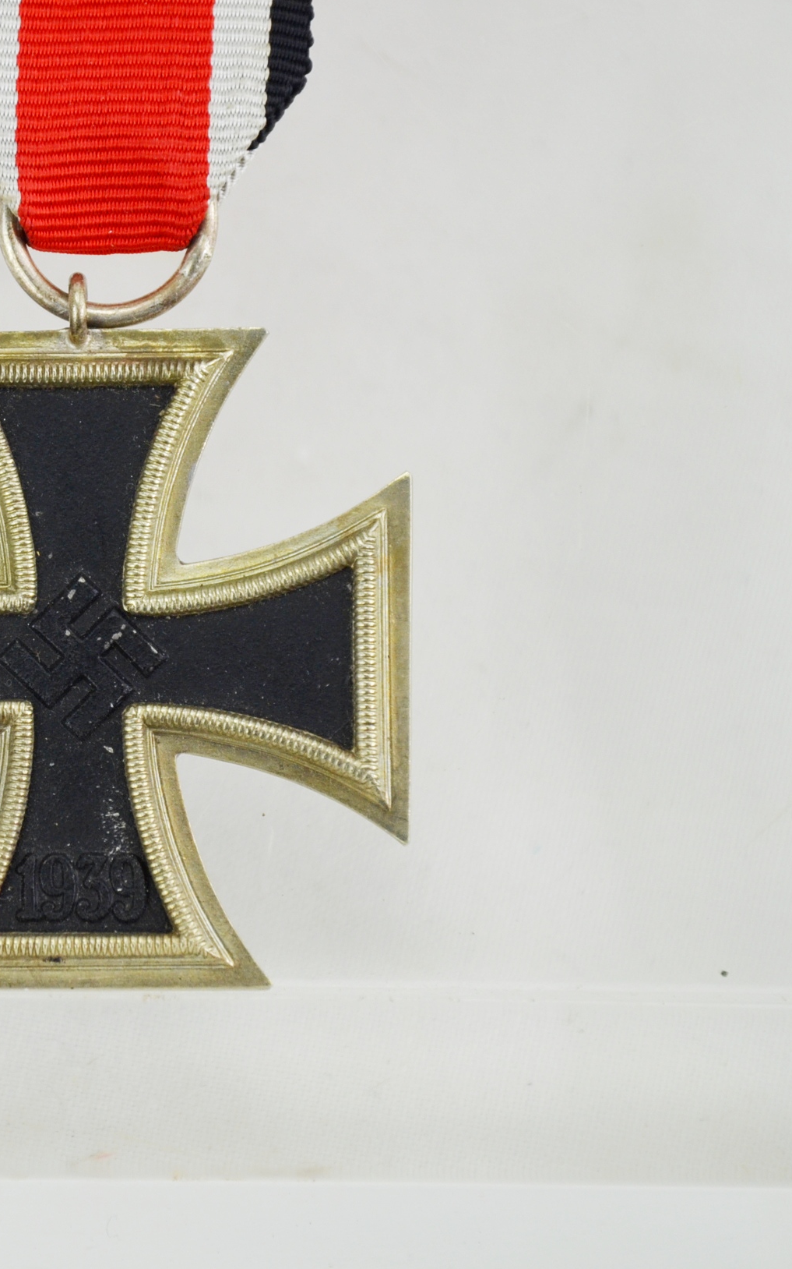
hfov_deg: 4.2
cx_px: 91
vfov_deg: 6.7
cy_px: 634
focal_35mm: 312
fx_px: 10771
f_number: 5.6
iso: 640
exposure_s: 1/250
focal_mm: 135
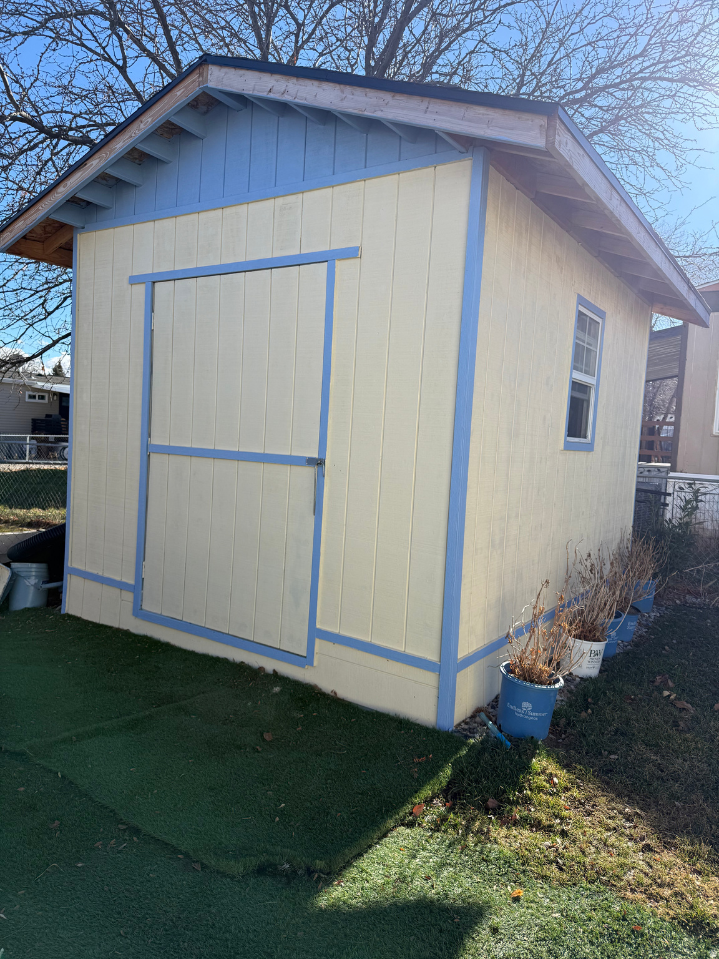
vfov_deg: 71.6
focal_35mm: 24
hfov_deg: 56.8
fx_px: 665
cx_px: 360
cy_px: 480
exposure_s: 1/2445
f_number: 1.78
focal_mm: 6.76
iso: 80
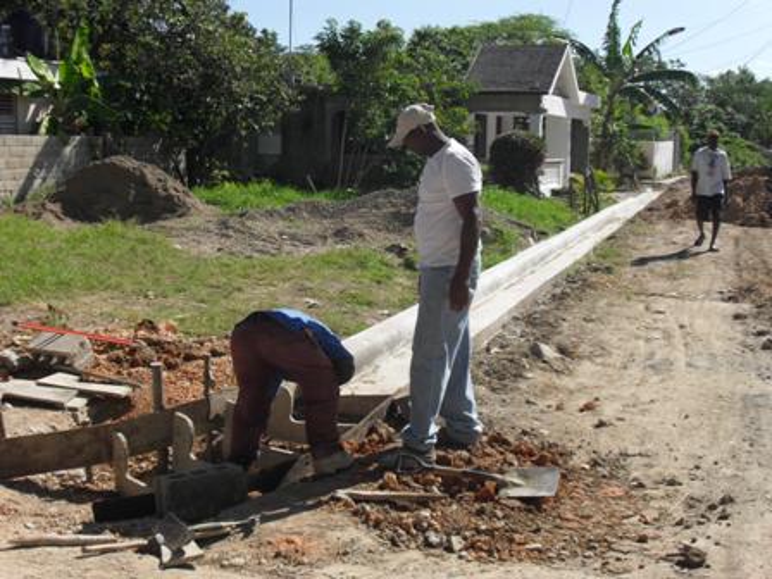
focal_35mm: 50
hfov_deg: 38.2
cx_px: 386
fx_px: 1115
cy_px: 290
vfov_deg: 29.1
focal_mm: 8.8
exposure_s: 1/125
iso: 100
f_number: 11.1
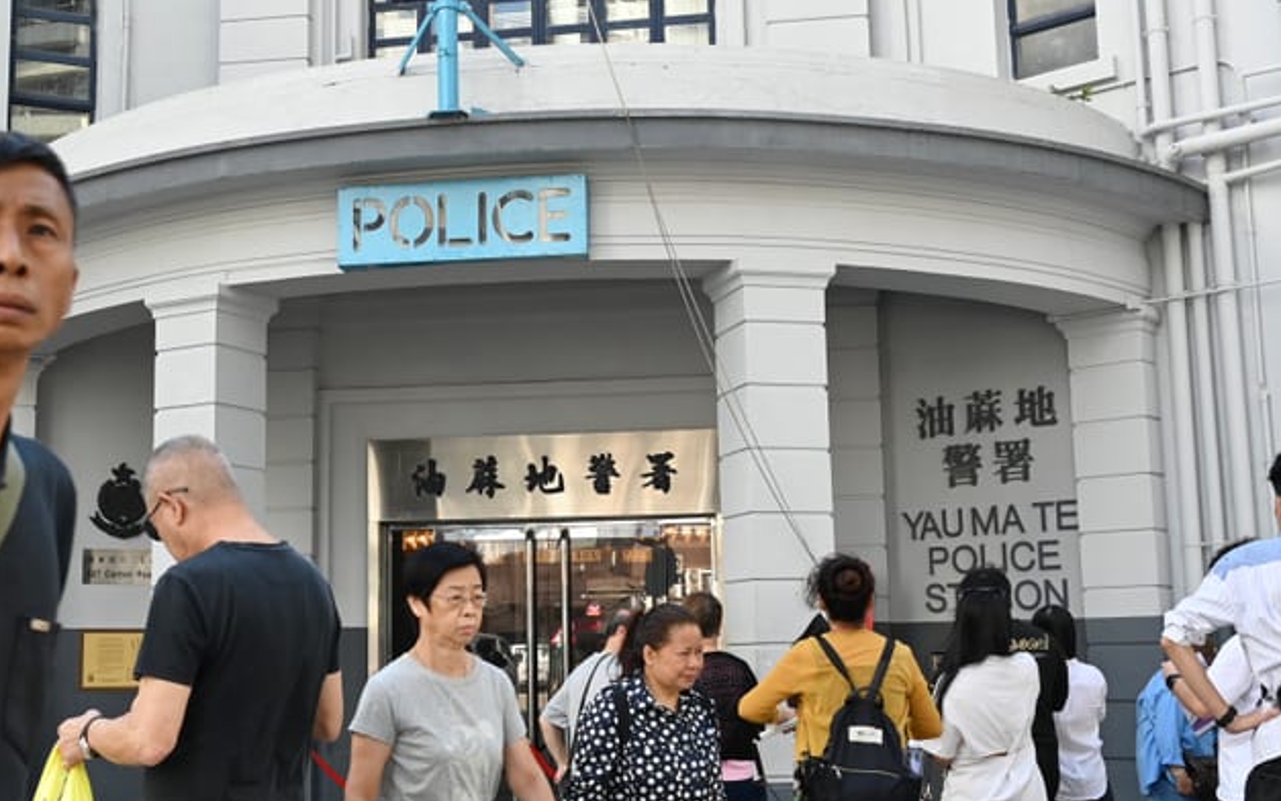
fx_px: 1362
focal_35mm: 39
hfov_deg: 50.1
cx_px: 523
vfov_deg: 32.4
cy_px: 561
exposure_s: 1/160
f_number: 5.6
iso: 250
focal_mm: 24
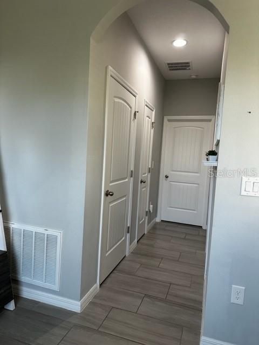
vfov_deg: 71.6
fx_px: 239
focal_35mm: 24
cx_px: 130
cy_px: 172
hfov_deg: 56.8
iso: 200
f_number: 1.78
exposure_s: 1/120
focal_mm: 6.86
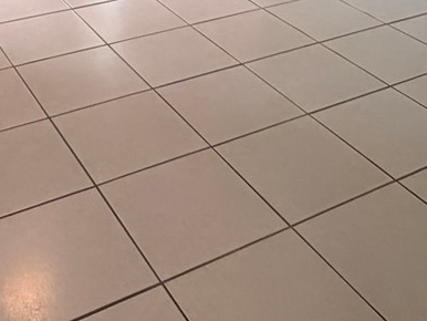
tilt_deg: -2.7
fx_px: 716
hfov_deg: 33.2
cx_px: 190
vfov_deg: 19.3
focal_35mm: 58
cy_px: -252
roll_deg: -0.9
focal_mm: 2.22
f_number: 2.2
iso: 160
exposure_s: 1/120
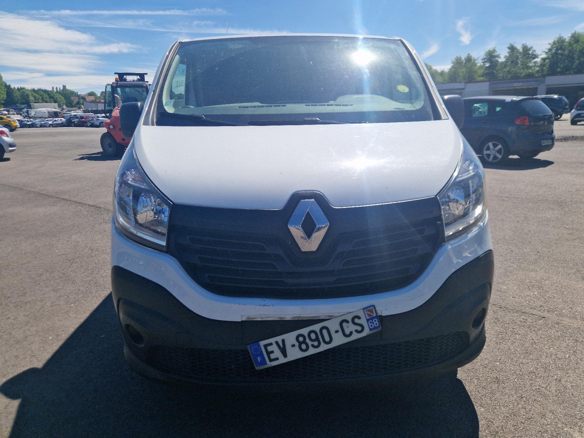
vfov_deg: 58.9
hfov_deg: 73.9
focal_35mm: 23
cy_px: 219
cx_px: 292
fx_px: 388
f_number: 1.8
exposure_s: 1/2500
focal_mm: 5.4
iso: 50
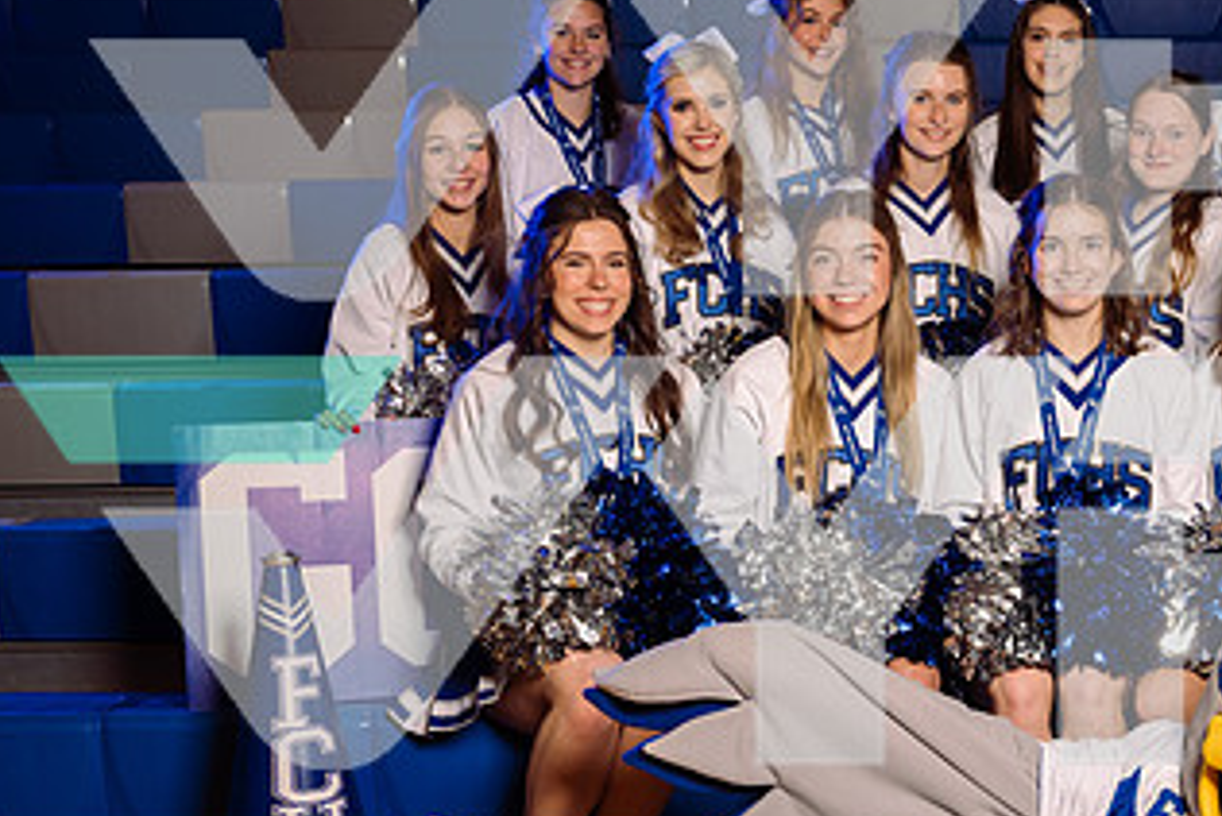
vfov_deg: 20.0
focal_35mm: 68
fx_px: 2309
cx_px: 982
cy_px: 563
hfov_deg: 29.0
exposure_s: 1/160
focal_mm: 37
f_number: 10
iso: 400
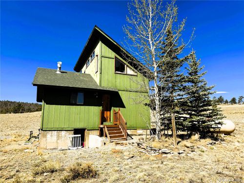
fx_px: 169
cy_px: 92
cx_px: 122
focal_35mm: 24
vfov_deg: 56.8
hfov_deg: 71.6
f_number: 1.78
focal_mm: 6.76
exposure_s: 1/4950
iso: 80
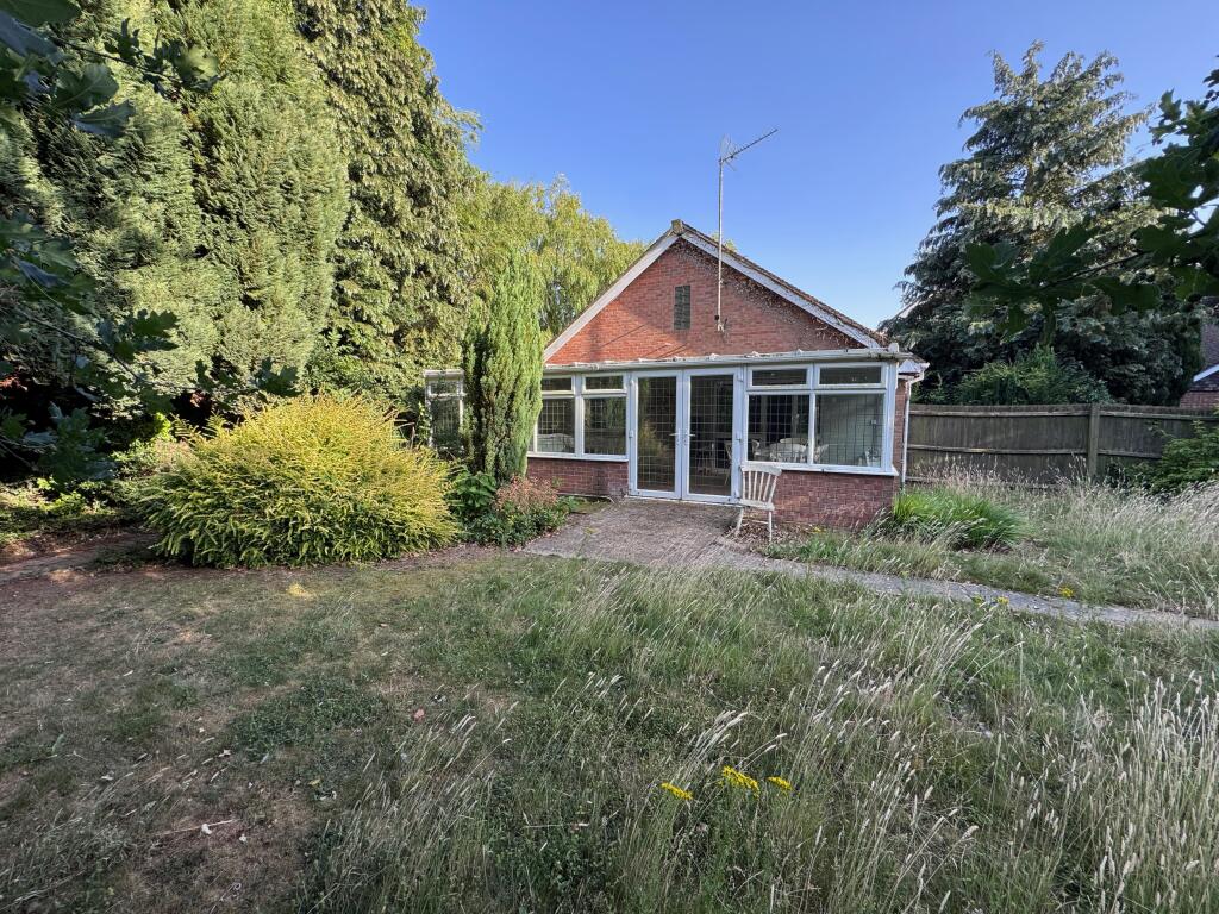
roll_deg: -0.3
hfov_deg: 102.1
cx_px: 610
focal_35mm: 14
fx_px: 493
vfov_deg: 85.7
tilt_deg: -3.8
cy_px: 457
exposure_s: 1/247
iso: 40
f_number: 2.2
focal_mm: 2.22
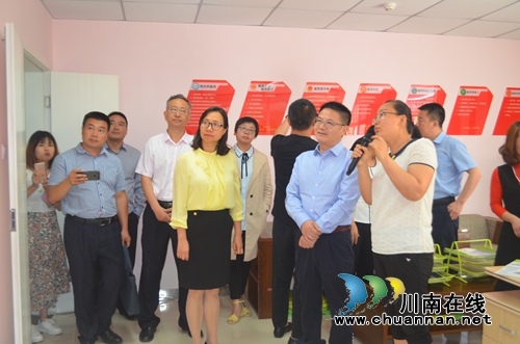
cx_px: 260
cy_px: 172
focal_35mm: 36
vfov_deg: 36.7
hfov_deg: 53.2
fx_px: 519
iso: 1250
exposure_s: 1/60
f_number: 4
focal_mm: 24
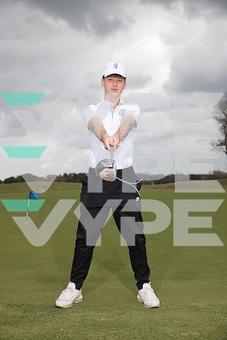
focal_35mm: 55
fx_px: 520
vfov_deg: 36.2
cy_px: 170
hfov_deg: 24.6
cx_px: 114
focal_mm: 55
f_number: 6.3
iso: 100
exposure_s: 1/320
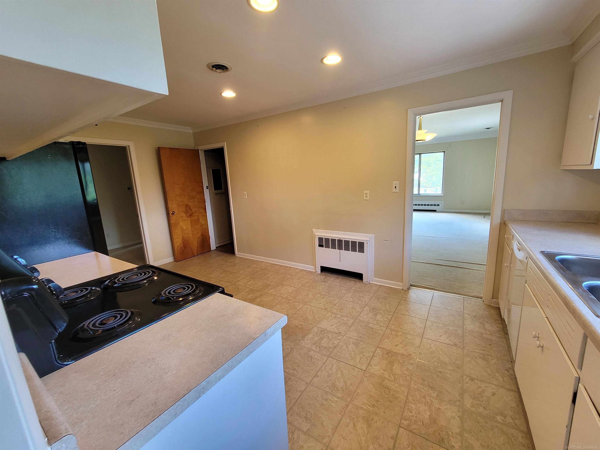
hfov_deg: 106.2
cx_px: 300
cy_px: 225
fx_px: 225
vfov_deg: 89.9
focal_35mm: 13
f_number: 2.2
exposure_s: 1/60
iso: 200
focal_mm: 2.2
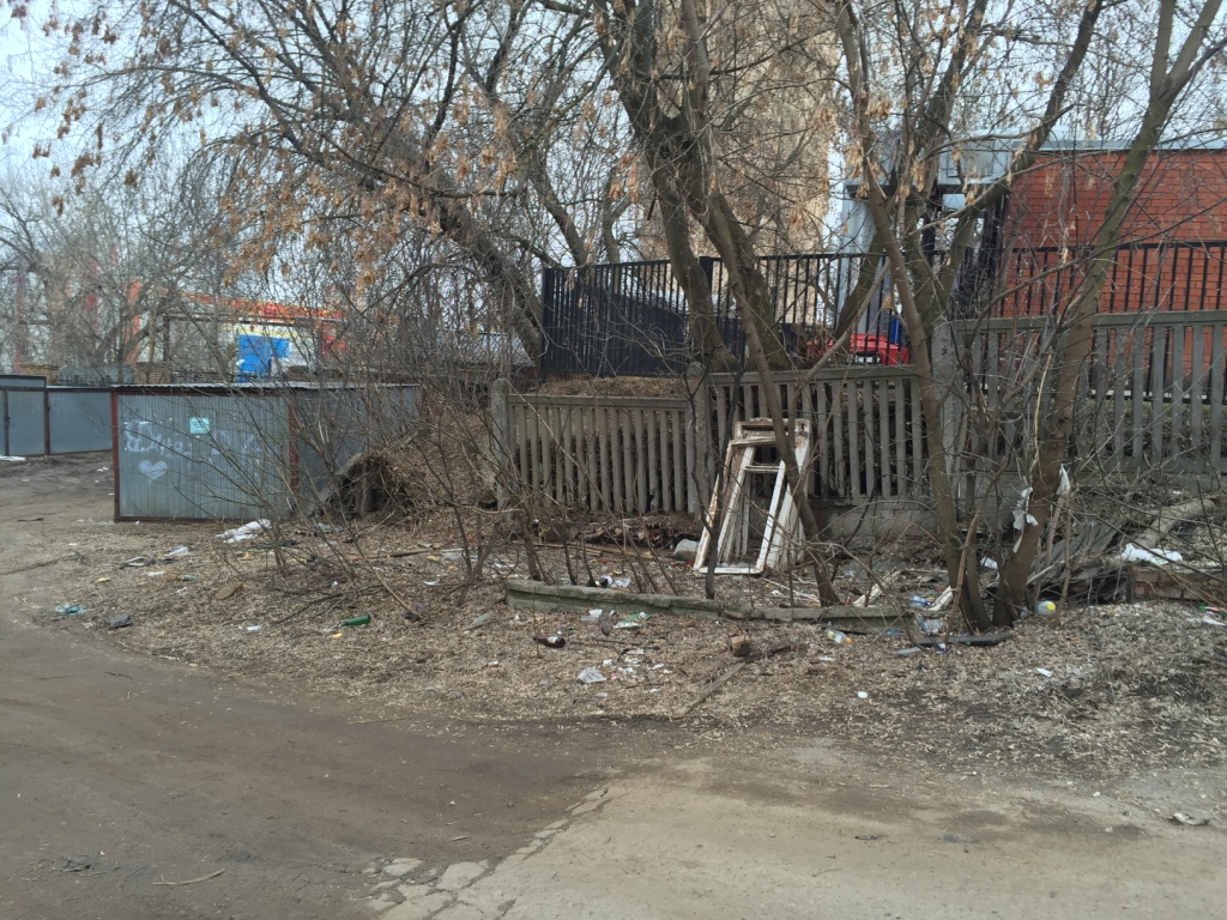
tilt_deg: -3.7
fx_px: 1028
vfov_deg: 48.2
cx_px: 614
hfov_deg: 61.7
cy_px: 460
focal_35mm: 29
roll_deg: -2.8
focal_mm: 4.15
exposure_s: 1/104
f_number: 2.2
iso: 32
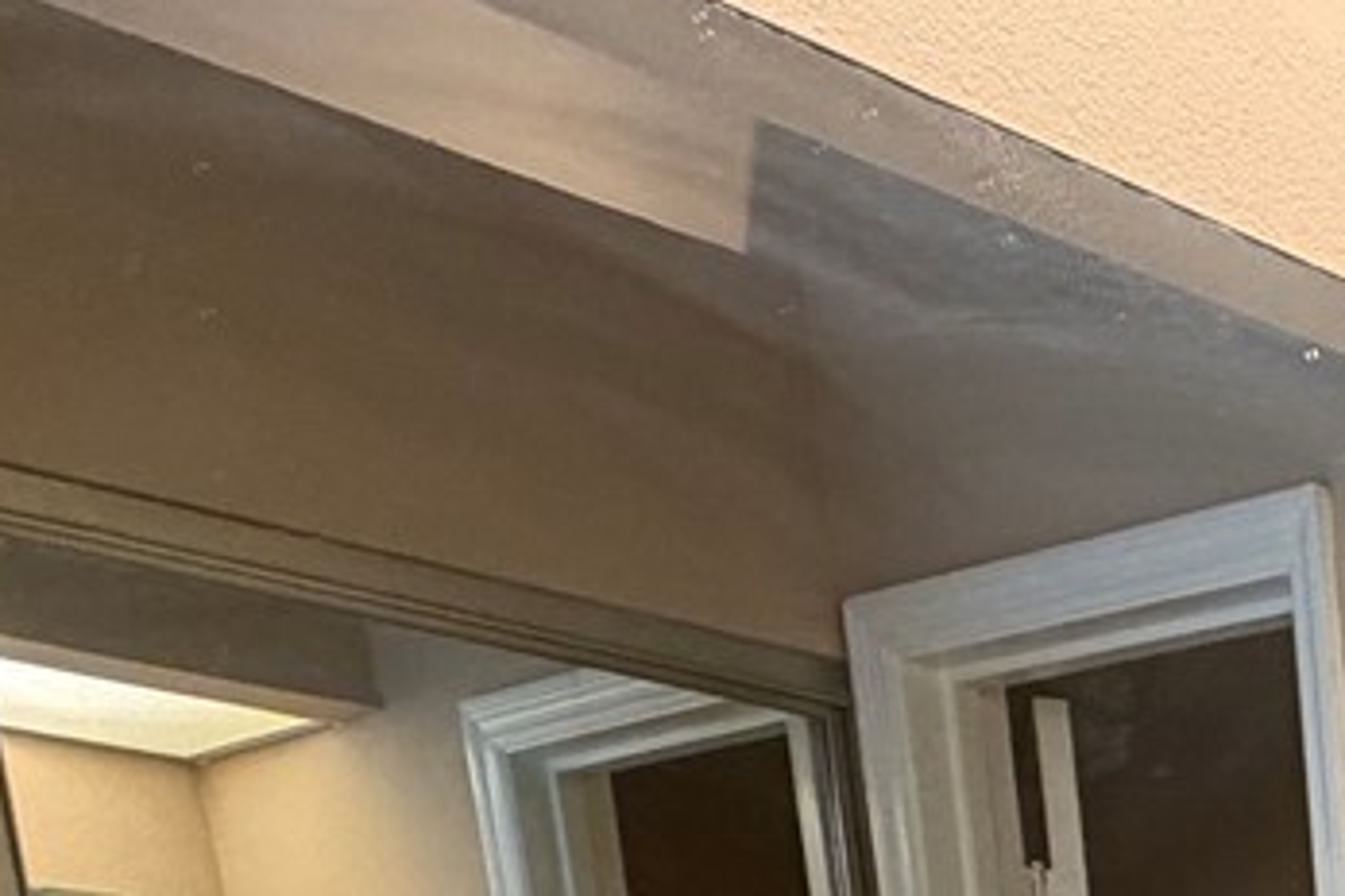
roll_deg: -0.6
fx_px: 2503
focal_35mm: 67
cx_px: 2300
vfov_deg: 14.9
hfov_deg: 21.7
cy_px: 1977
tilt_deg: -15.2
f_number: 2.2
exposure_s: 1/120
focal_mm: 2.22
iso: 250
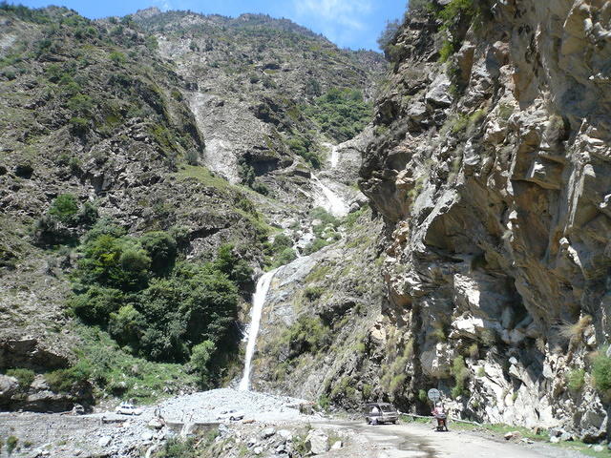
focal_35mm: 28
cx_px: 306
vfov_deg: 49.7
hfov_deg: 63.4
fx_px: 494
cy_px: 229
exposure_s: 1/800
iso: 100
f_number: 2.8
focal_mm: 4.6
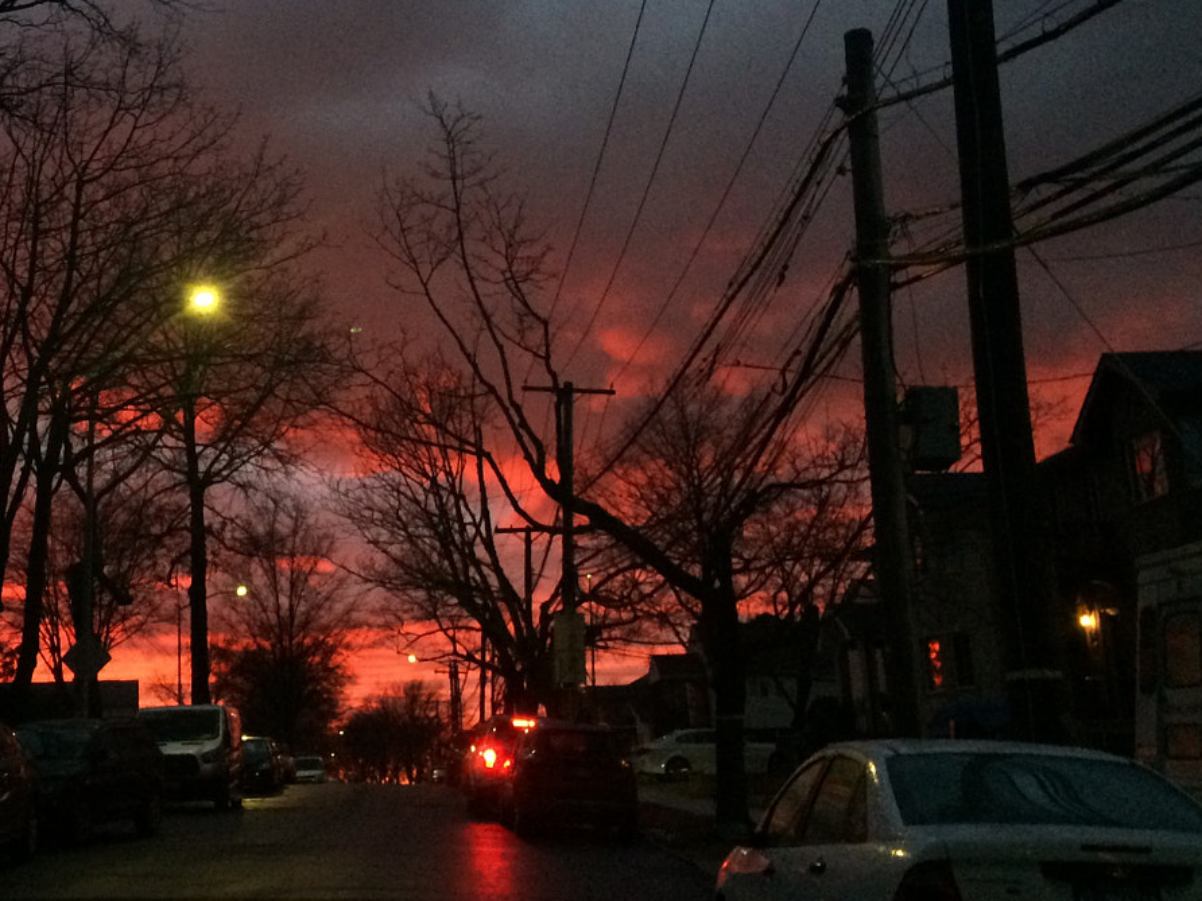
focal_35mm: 52
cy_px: 296
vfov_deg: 27.8
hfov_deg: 35.9
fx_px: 1806
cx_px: 291
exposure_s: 1/30
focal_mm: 4.15
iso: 125
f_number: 2.2
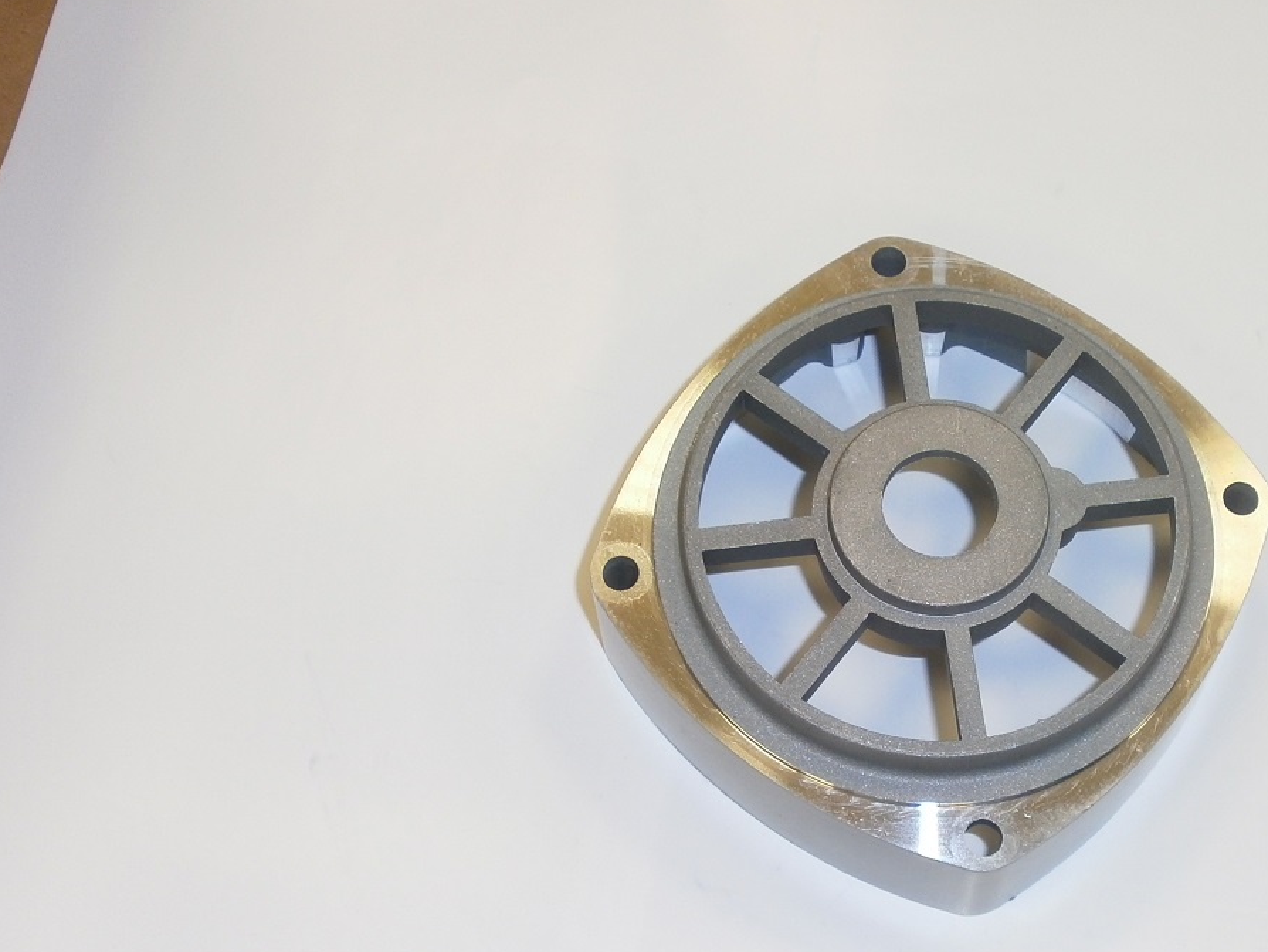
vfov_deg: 25.5
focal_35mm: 57
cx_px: 877
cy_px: 646
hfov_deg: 33.4
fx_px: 2088
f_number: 3.4
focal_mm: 6.9
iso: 125
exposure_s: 1/40
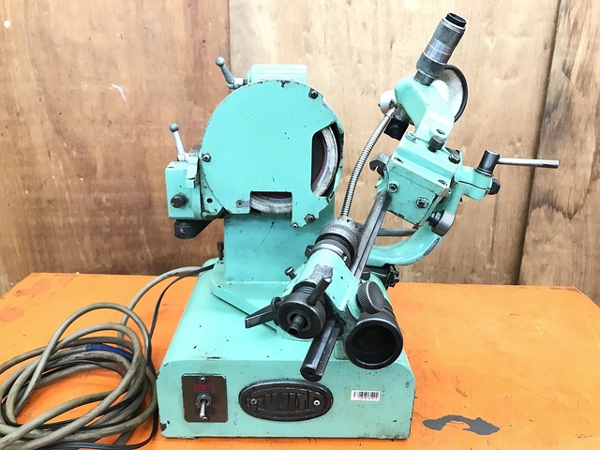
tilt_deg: -20.2
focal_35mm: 28
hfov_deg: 63.4
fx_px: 485
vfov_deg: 49.7
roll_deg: -0.2
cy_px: 225
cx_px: 300
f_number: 1.8
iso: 80
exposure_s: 1/15
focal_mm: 3.99
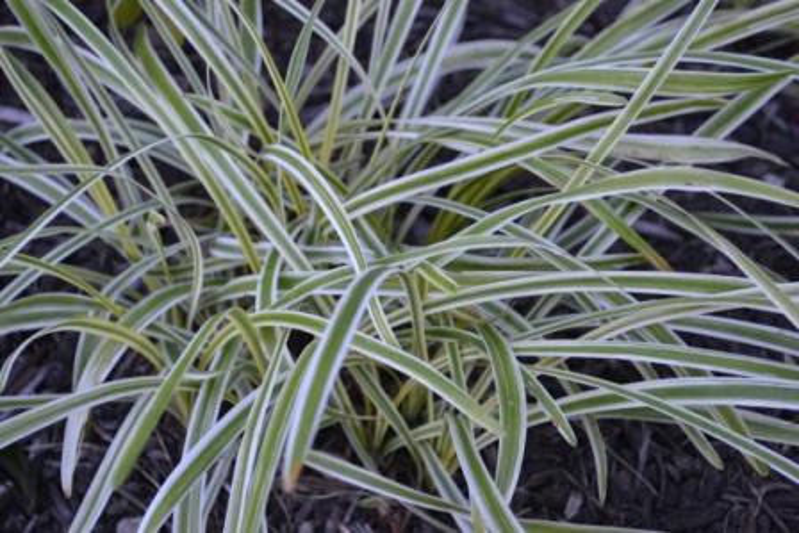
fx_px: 1399
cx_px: 400
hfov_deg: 31.9
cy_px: 266
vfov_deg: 21.6
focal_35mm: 63
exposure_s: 1/125
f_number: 5.6
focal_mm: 42
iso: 320
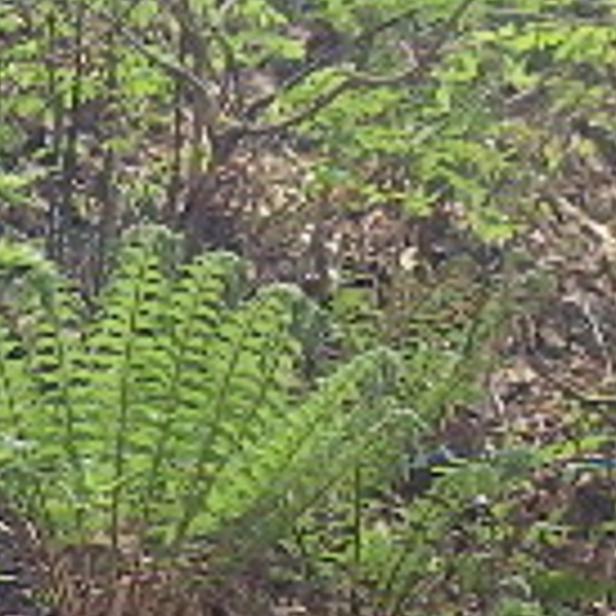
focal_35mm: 207
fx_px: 4168
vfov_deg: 8.4
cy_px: 625
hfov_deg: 8.3
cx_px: -202
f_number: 2.8
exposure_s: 1/320
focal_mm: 4.5
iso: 250
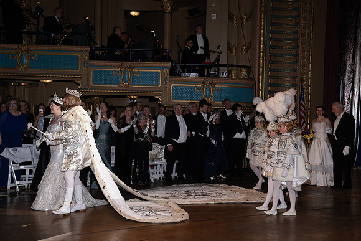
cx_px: 180
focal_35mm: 56
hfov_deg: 35.6
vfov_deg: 24.2
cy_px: 120
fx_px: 562
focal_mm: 56
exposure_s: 1/200
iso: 320
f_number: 5.6
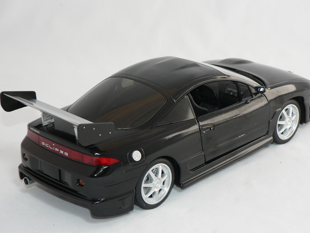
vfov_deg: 16.4
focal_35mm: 90
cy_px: 126
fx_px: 806
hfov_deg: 21.8
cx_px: 157
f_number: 3.2
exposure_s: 1/60
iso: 80
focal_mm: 13.4
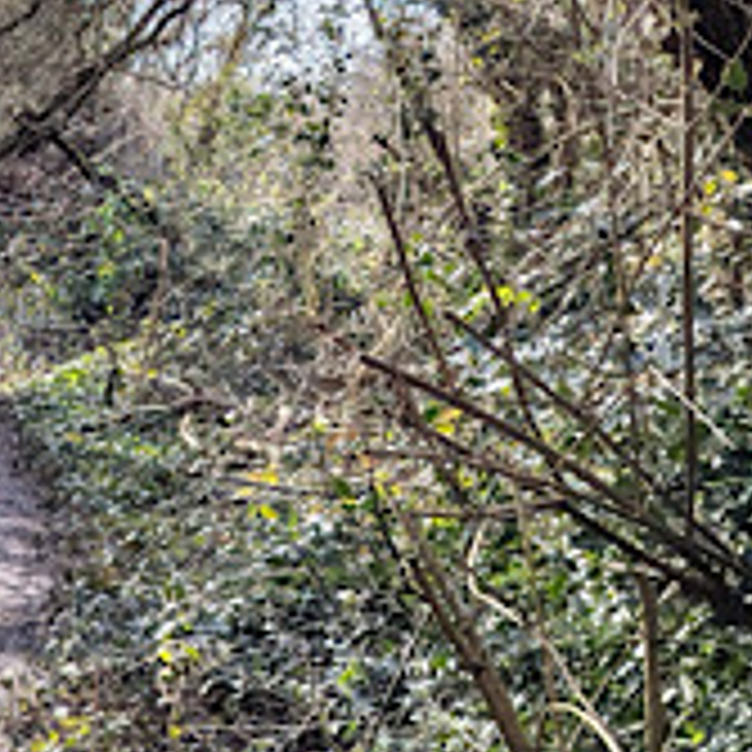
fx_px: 1868
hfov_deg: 21.3
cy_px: 392
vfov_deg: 22.8
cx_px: -131
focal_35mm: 76
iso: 42
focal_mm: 6.81
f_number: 1.85
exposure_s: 1/1618
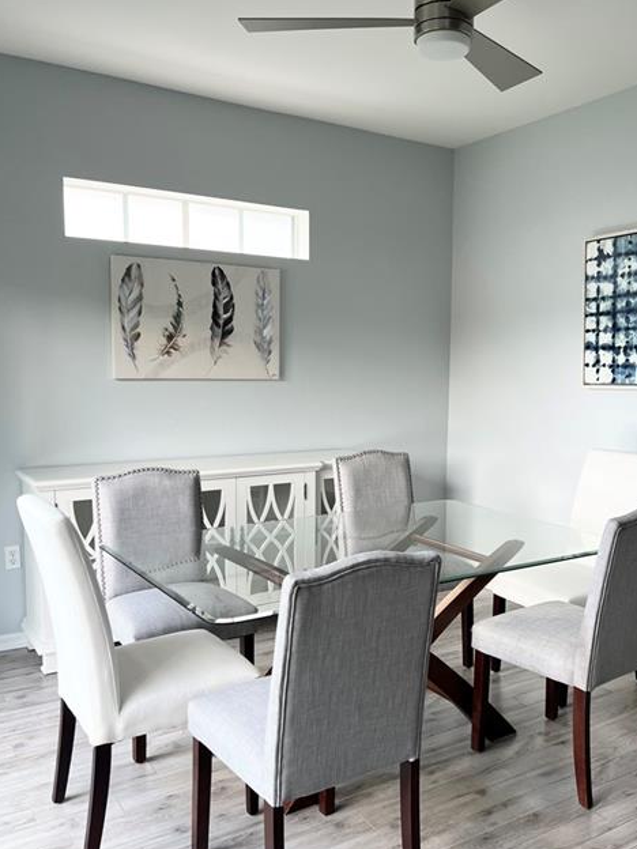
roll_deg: -1.5
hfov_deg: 44.0
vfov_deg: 56.8
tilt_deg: -5.9
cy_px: 453
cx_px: 363
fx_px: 785
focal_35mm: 32
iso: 40
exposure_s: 1/121
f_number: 1.5
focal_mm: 5.7
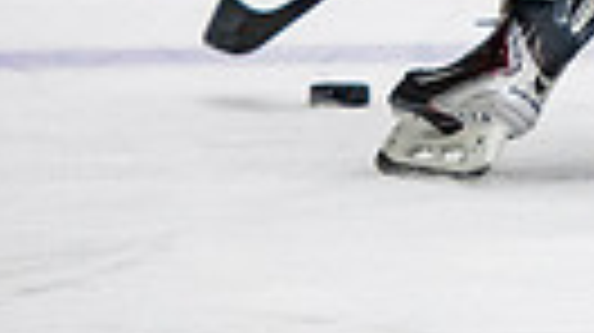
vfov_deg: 1.1
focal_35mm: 1096
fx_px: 17249
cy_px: -543
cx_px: 897
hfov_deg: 2.0
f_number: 3.2
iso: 2000
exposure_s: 1/640
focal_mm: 160
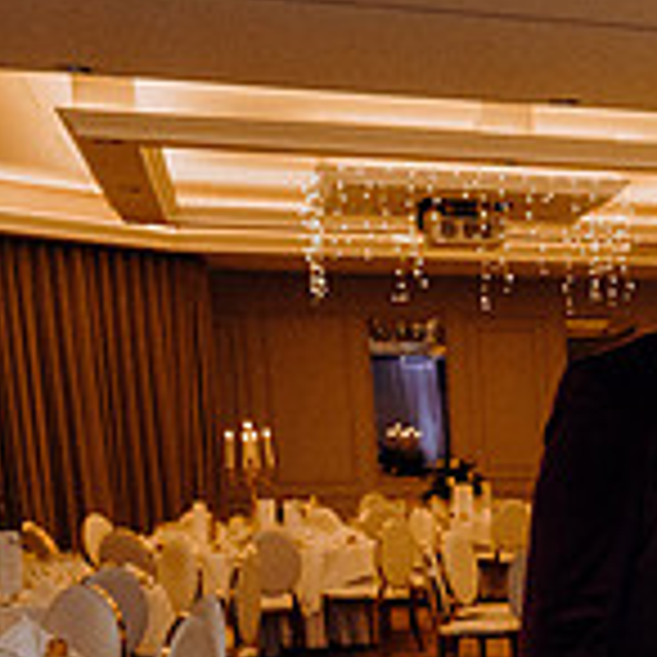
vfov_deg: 20.1
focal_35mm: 81
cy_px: 776
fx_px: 1739
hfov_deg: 18.9
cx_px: 976
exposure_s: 1/200
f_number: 3.5
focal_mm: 24
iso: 2500
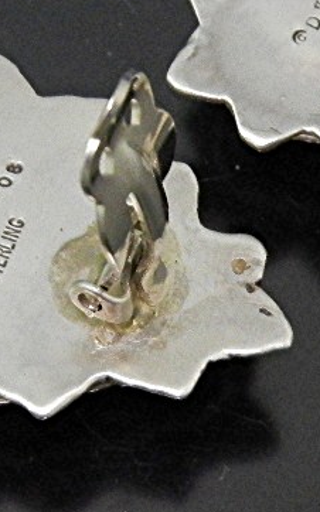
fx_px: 2179
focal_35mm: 156
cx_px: 198
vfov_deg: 13.4
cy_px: 181
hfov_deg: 8.4
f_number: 7.8
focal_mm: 9.3
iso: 800
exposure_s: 1/30
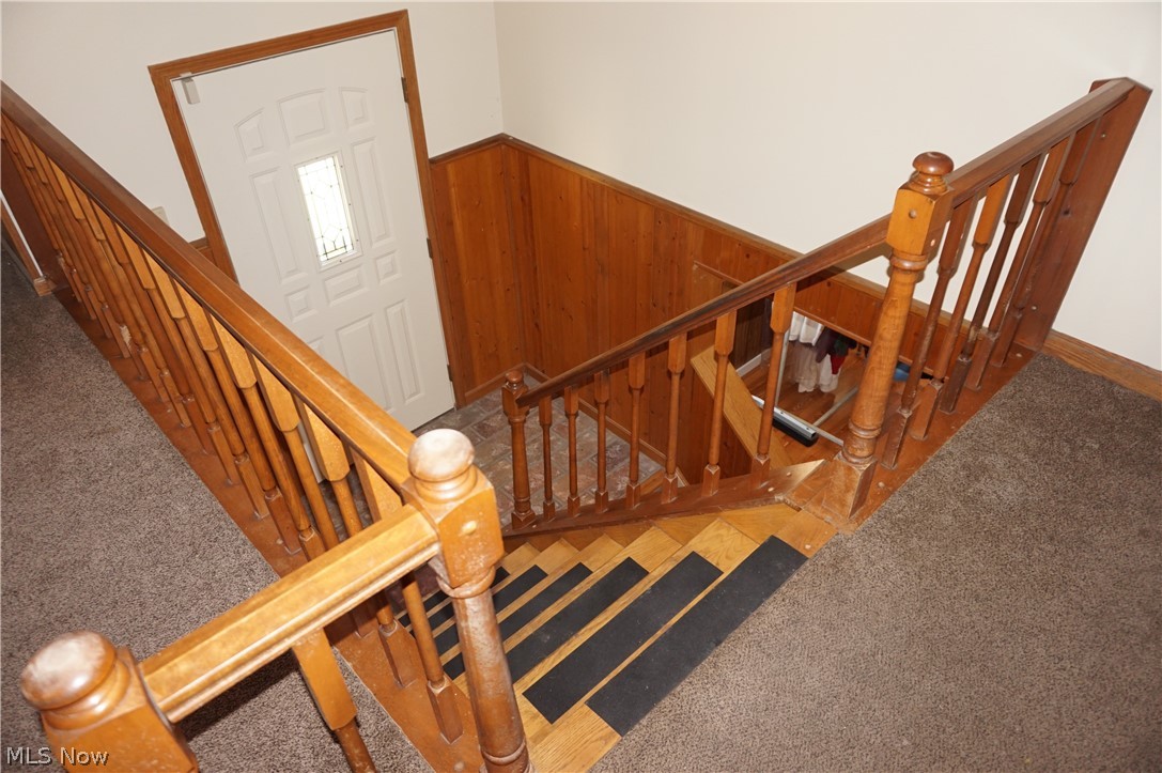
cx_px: 581
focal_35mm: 24
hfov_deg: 73.8
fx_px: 774
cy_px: 386
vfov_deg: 53.1
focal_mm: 16
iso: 800
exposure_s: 1/80
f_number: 3.5
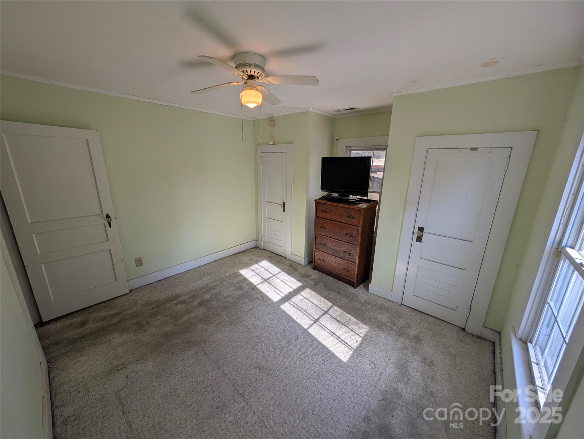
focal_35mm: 12
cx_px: 292
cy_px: 220
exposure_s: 1/404
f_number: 1.7
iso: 51
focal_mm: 2.02
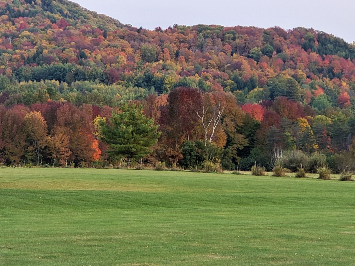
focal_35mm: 69
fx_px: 708
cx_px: 191
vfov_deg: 21.2
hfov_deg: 28.2
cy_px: 91
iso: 32
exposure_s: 1/30
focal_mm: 6
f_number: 2.4
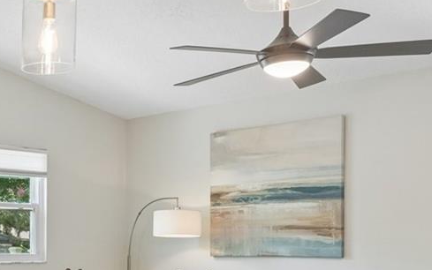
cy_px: 250
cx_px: -84
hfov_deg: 29.4
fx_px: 707
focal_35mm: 60
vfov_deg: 21.1
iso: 800
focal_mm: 18
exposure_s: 1/40
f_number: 8
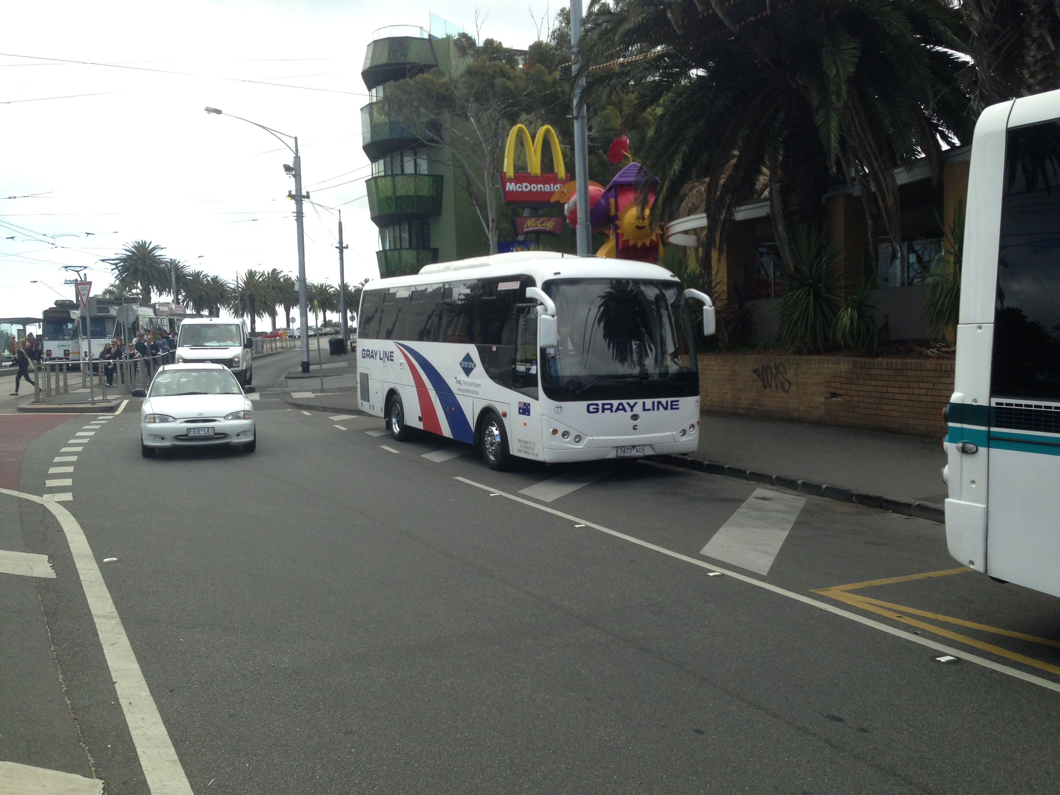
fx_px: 1011
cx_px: 530
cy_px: 398
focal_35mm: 33
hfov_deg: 55.4
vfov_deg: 42.9
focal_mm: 4.12
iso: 80
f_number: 2.4
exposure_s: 1/1355
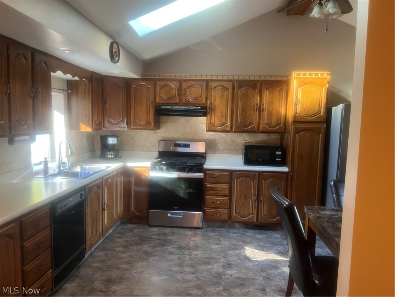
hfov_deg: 67.3
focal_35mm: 26
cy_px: 148
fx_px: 297
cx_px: 198
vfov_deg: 53.1
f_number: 1.5
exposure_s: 1/60
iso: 250
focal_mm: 5.7
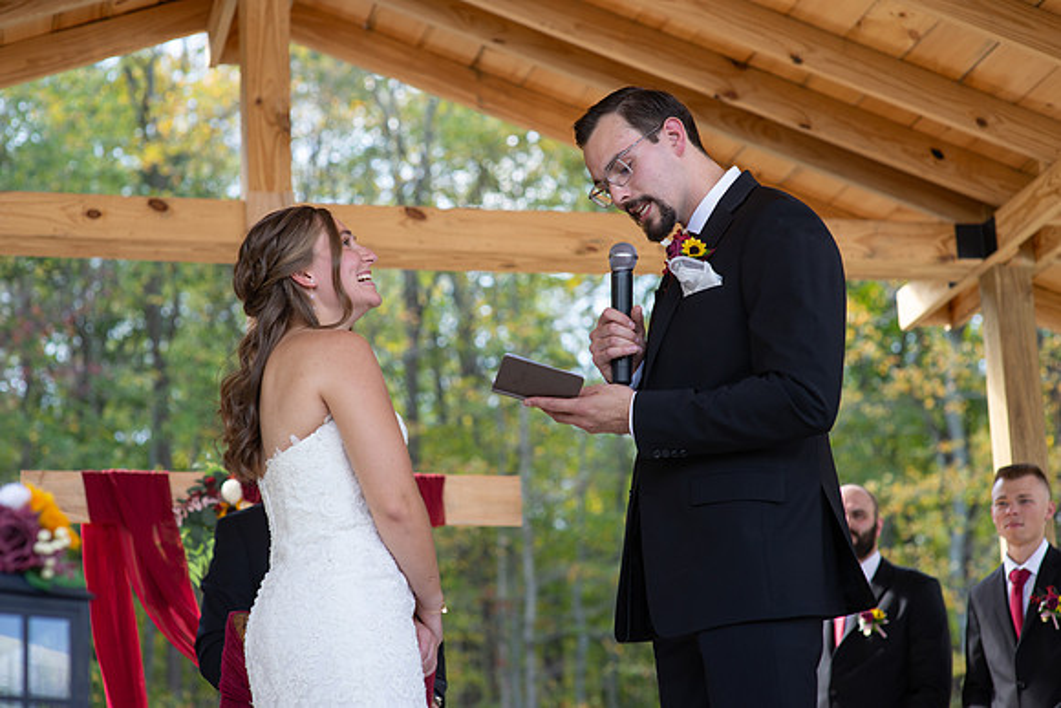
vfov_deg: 16.1
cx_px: 530
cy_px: 354
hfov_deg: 23.9
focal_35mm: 85
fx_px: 2506
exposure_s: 1/320
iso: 400
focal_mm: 85
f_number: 4
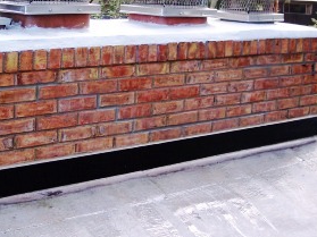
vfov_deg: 23.9
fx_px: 558
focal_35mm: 61
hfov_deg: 31.4
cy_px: 81
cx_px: 105
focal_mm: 8
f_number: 2.8
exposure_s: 1/180
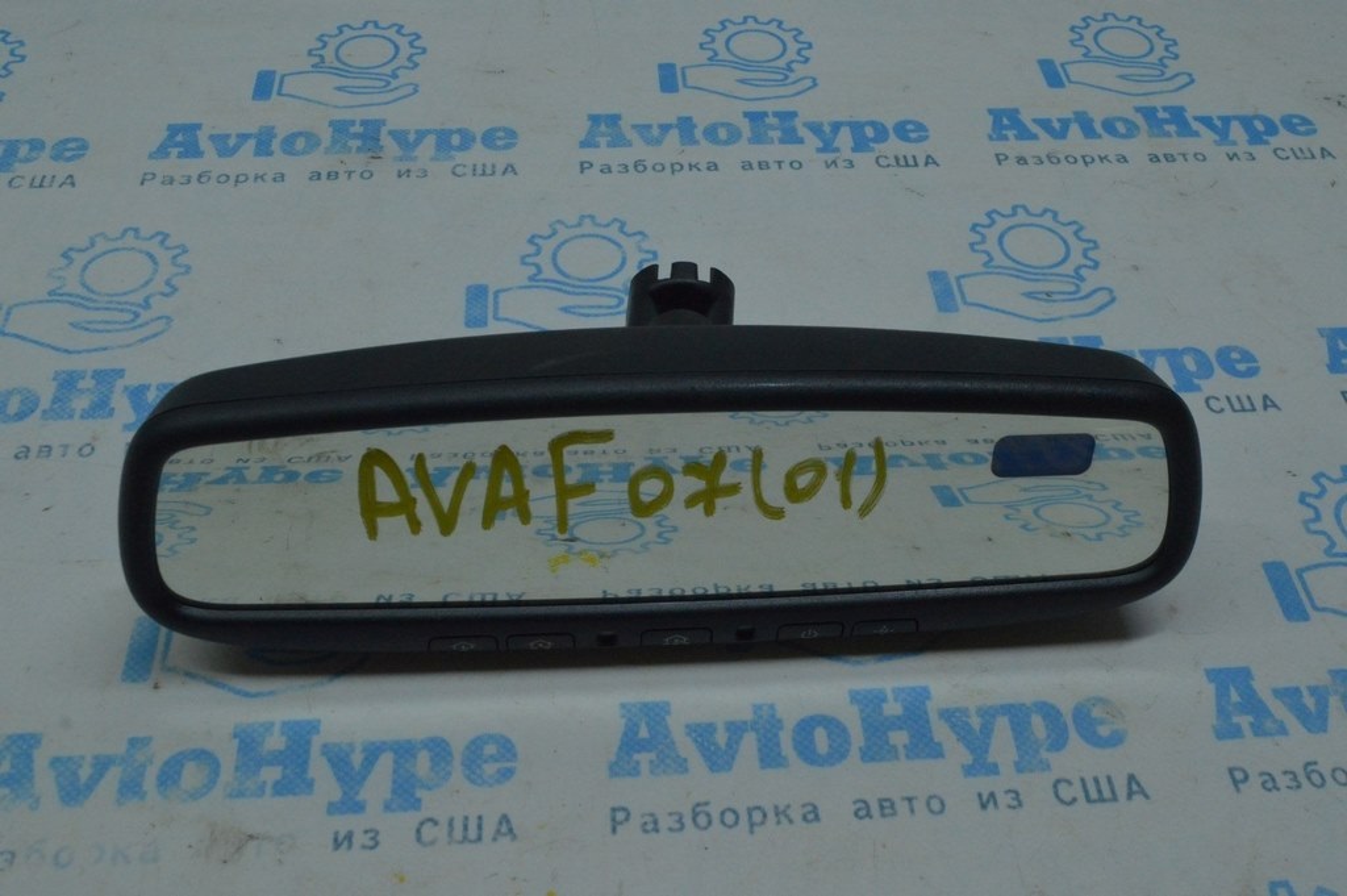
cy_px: 448
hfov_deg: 51.3
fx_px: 1402
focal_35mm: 38
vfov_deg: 35.4
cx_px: 674
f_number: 16
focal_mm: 25
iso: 2500
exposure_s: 1/125
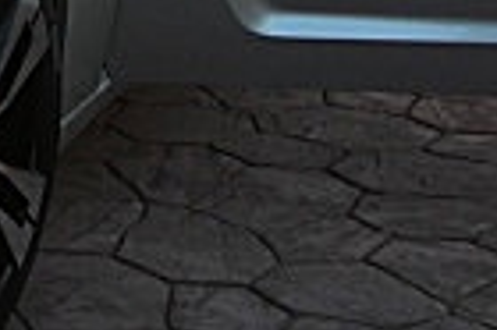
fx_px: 2358
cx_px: -156
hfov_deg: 11.7
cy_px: -174
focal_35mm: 171
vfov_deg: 7.8
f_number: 2.8
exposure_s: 1/200
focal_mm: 6.3
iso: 50
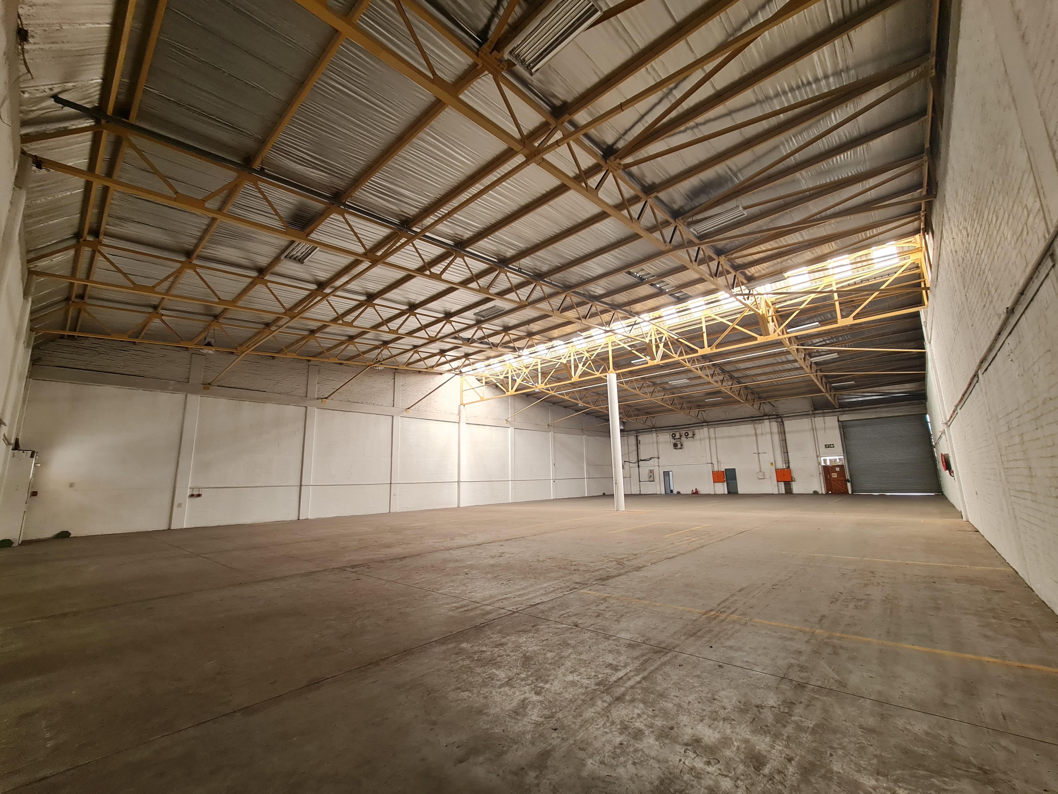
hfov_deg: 106.2
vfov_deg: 89.9
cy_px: 397
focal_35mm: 13
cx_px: 529
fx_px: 397
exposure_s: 1/50
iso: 160
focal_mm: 2.2
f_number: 2.2
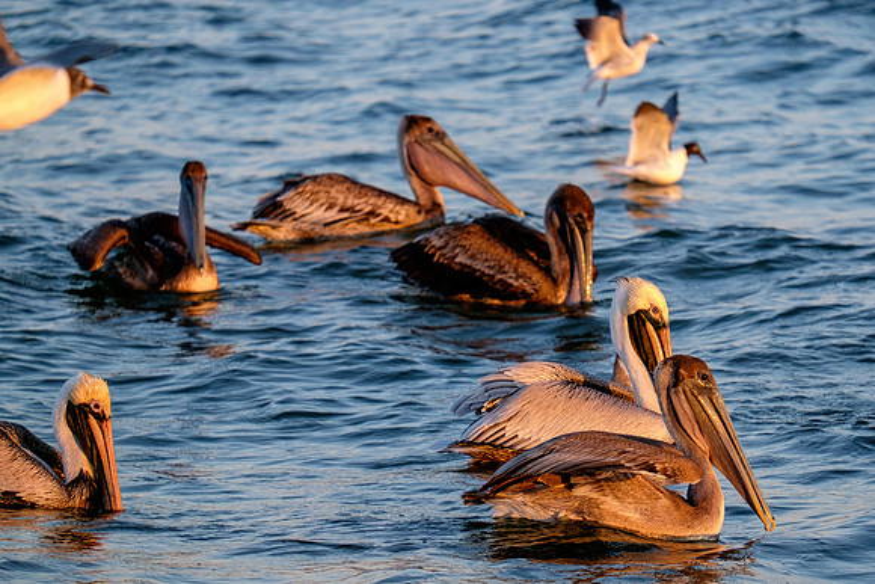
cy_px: 354
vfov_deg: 3.8
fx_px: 8848
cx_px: 531
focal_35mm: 364
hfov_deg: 5.7
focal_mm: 200
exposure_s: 1/1000
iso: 800
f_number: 5.6
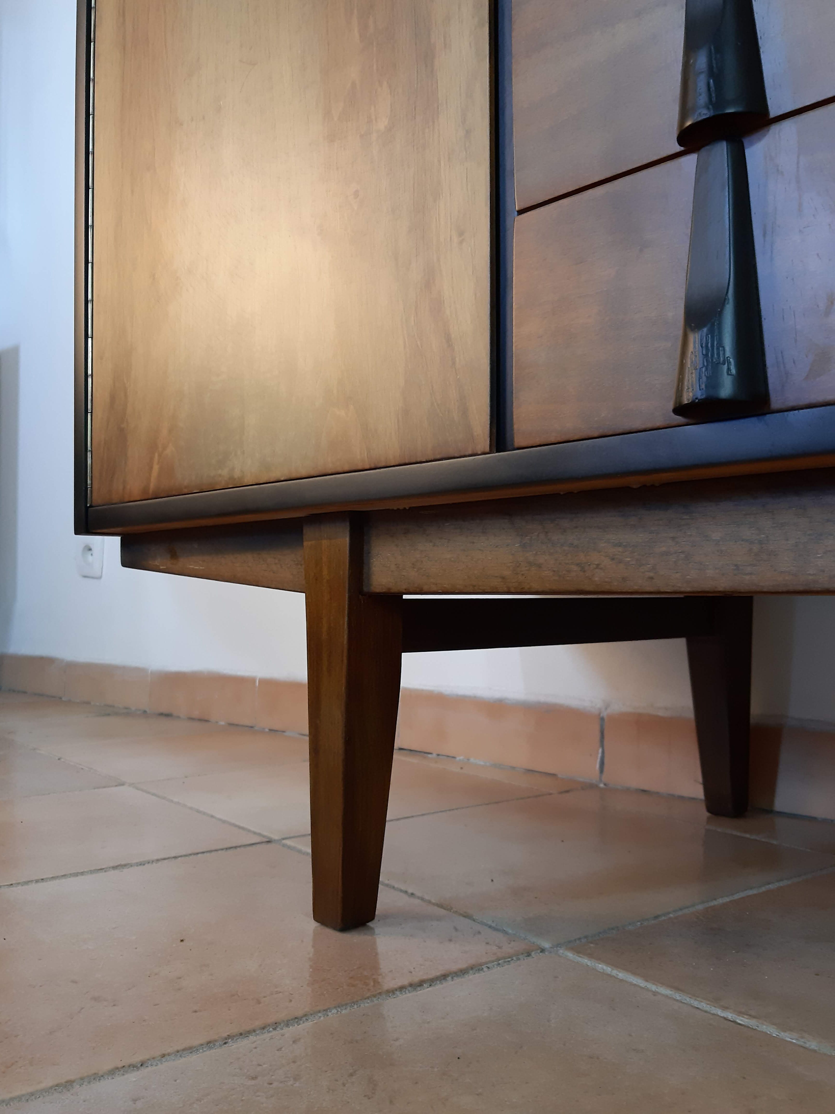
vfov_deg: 65.3
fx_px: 868
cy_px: 557
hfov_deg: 51.4
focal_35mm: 27
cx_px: 418
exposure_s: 1/50
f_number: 1.7
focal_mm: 3.93
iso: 125
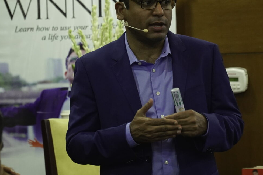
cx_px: 157
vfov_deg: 5.6
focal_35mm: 247
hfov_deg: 8.3
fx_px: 1805
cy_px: 52
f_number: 4
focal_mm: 105
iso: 2500
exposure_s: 1/50
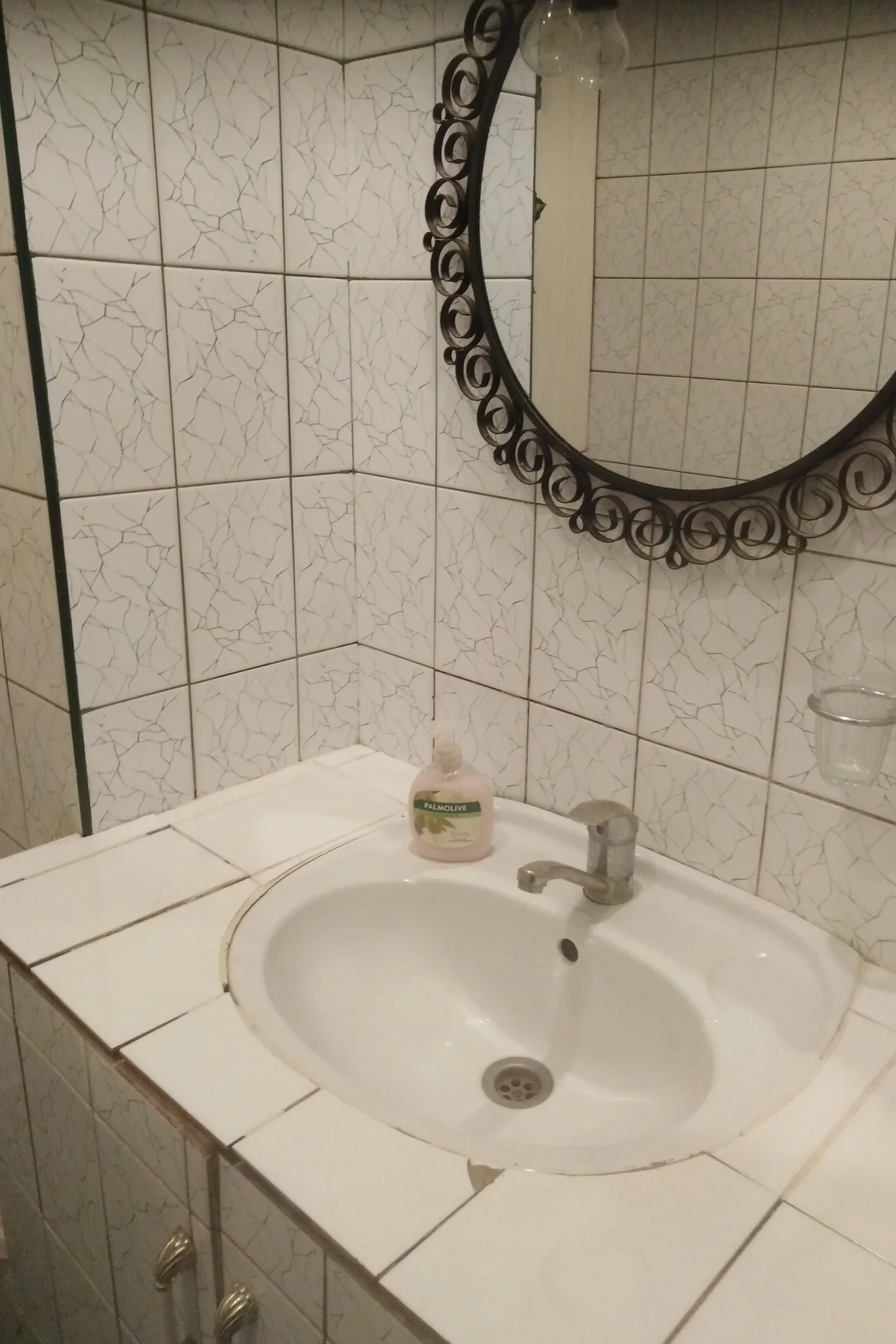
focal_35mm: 28
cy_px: 660
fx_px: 1045
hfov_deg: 46.3
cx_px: 492
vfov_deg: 65.5
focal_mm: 3.46
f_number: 2.2
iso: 431
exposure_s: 1/30
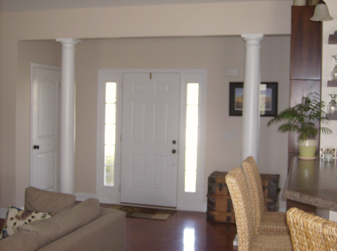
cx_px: 168
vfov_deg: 31.4
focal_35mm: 46
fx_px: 447
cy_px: 126
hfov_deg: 41.3
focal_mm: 7.7
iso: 200
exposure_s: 1/74
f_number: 3.1
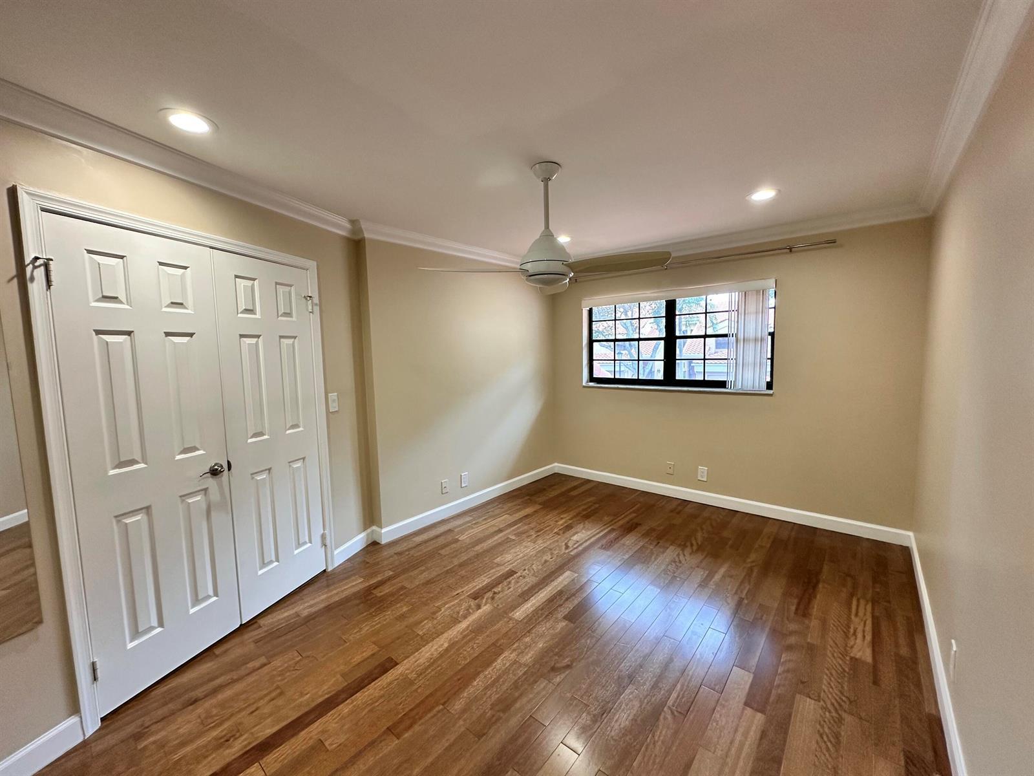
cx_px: 517
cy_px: 388
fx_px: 418
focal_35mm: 14
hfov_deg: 102.1
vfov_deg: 85.7
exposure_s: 1/120
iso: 200
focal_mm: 2.22
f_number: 2.2
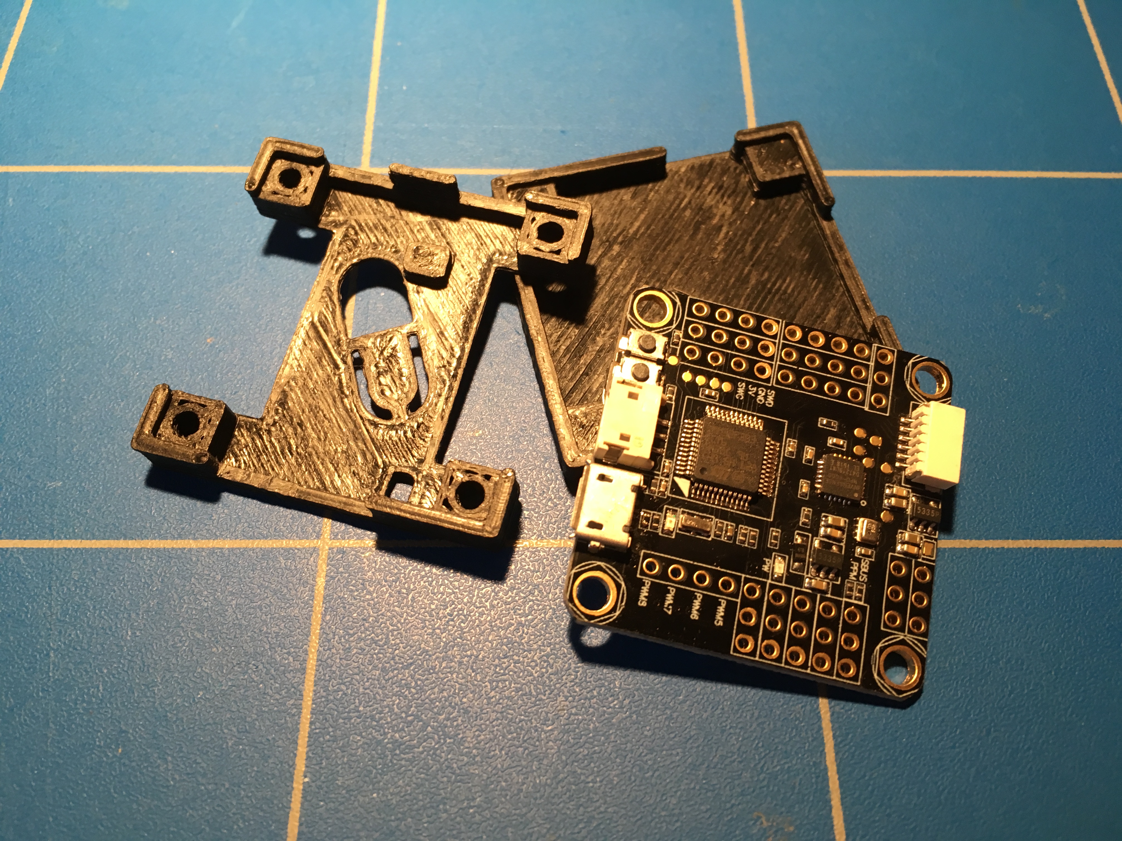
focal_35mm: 29
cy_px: 420
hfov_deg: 61.7
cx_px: 561
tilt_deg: -62.1
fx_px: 940
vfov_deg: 48.2
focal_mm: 4.15
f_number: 2.2
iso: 80
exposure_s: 1/33
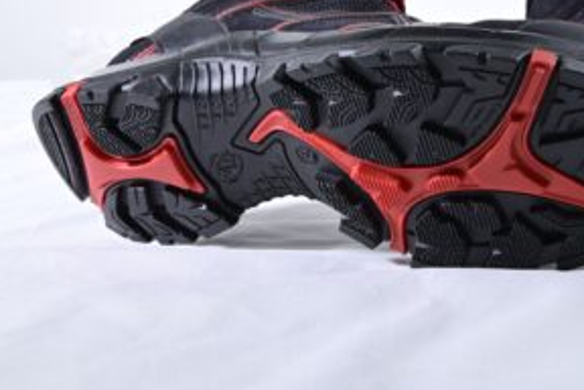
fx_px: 1184
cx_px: 499
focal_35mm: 73
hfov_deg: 27.0
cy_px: 70
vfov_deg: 18.5
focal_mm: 42
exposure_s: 1/20
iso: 640
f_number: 11
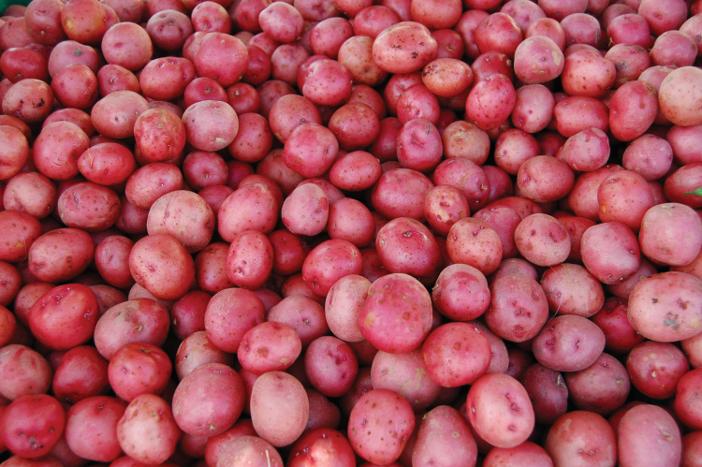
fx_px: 760
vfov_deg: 34.2
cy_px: 234
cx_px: 351
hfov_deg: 49.6
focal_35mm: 39
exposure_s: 1/125
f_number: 5.6
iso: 400
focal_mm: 26
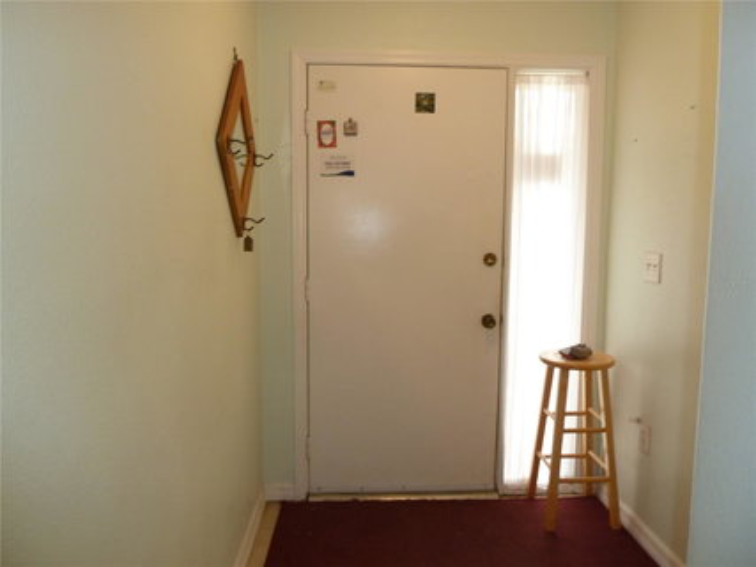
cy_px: 284
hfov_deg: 69.4
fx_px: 546
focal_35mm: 25
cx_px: 378
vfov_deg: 54.9
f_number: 3.3
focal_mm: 4.1
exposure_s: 1/30
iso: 160
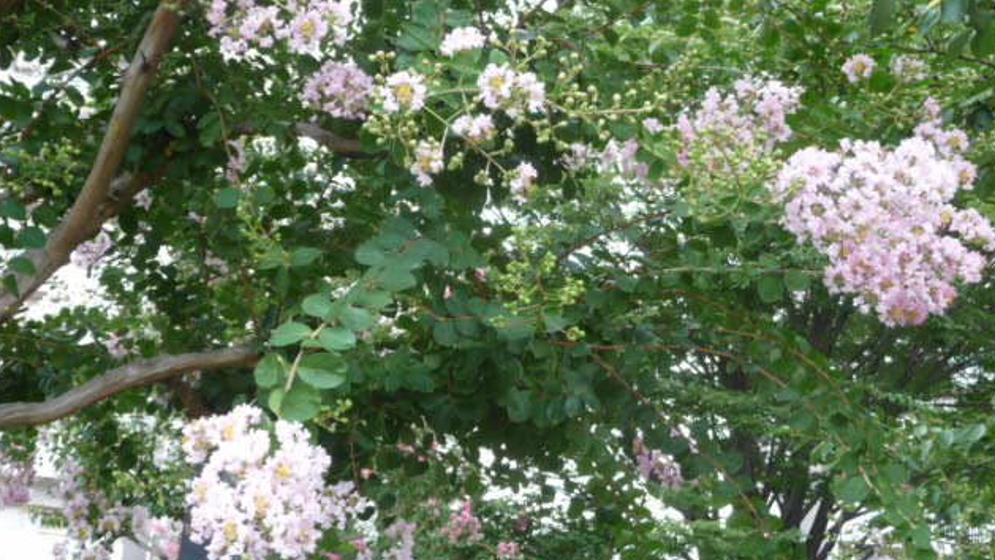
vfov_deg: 23.5
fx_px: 1346
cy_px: 228
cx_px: 498
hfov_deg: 40.6
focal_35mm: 51
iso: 100
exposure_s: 1/100
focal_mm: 4.7
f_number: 3.3
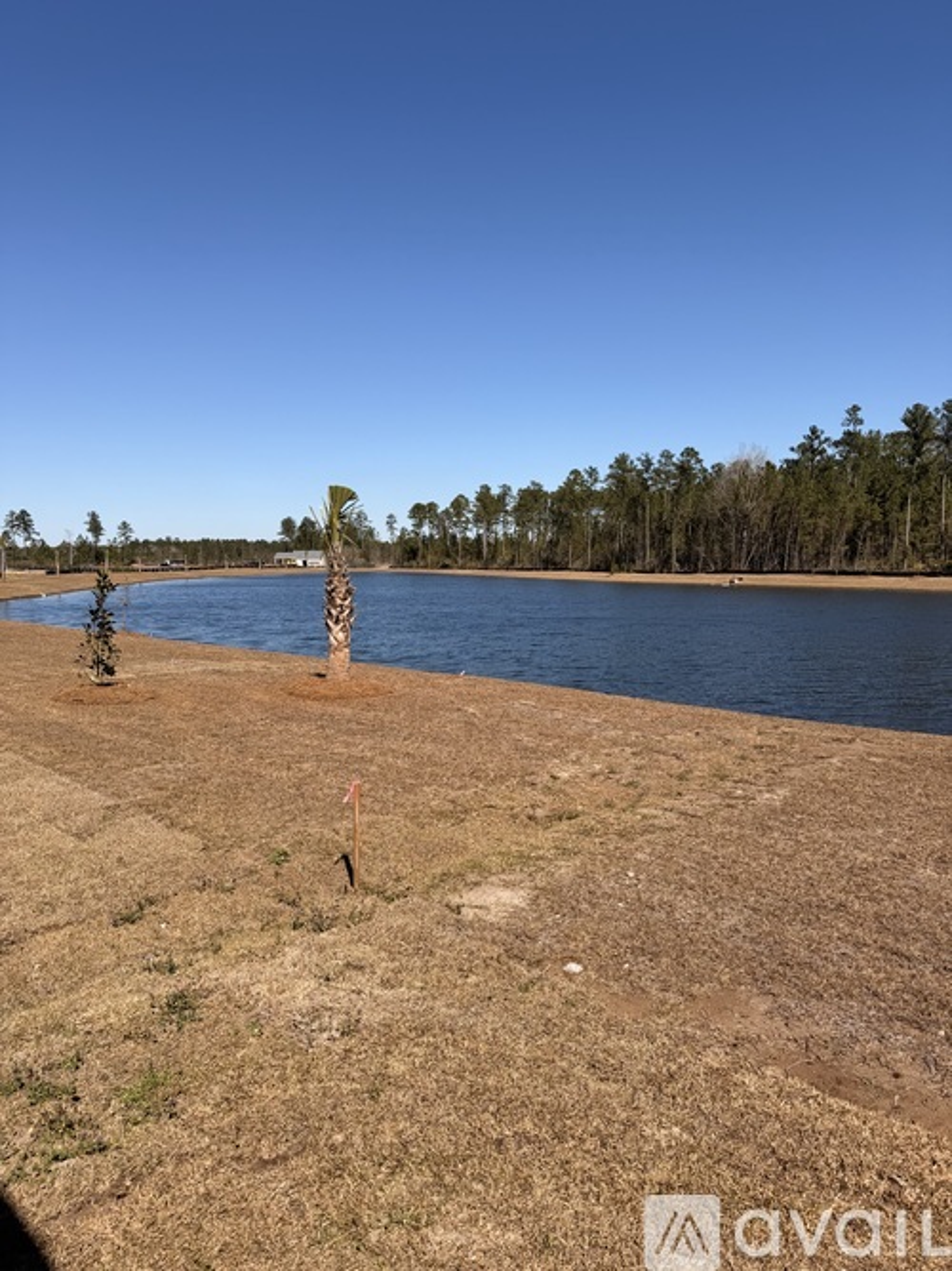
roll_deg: +0.5
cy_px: 636
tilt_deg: -6.1
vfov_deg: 71.6
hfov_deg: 56.8
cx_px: 476
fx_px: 880
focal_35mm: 24
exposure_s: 1/6173
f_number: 1.78
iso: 80
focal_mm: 6.76
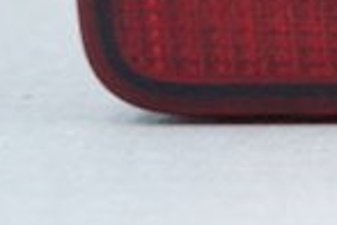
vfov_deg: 7.9
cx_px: 708
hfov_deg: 10.9
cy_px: -115
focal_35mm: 170
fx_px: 1591
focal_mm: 26
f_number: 4.5
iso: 1000
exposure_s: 1/60
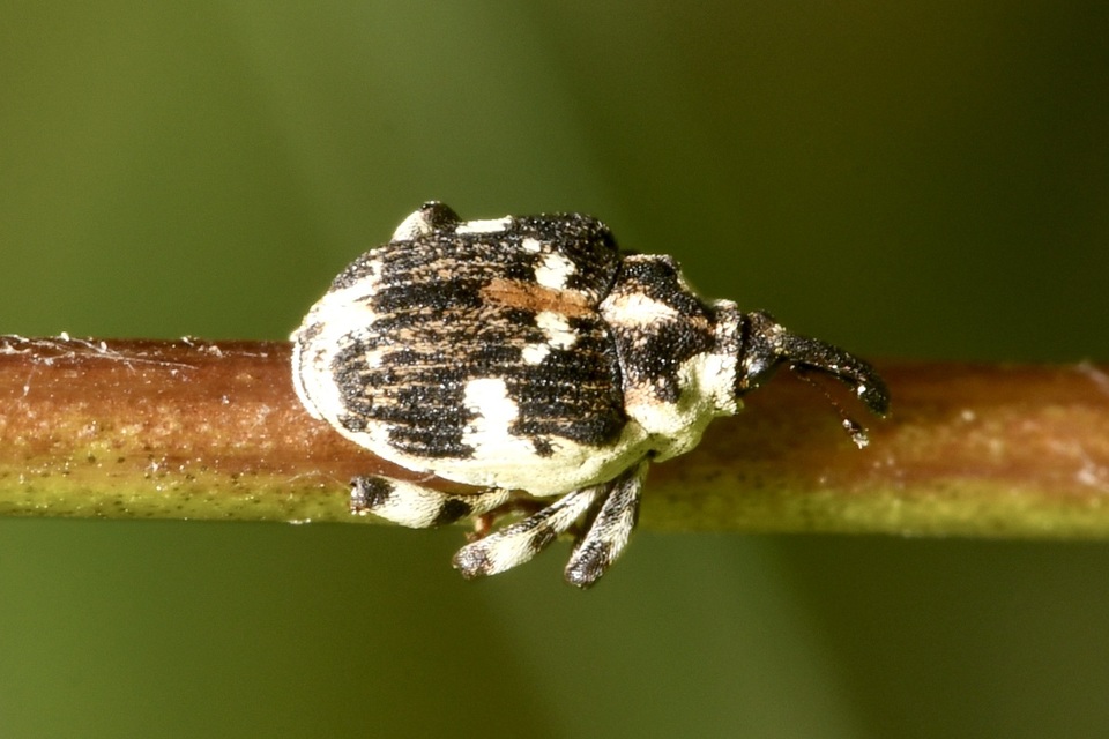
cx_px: 554
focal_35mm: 158
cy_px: 370
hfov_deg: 13.0
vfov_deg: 8.7
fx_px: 4851
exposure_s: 1/60
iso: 250
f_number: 32
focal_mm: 105
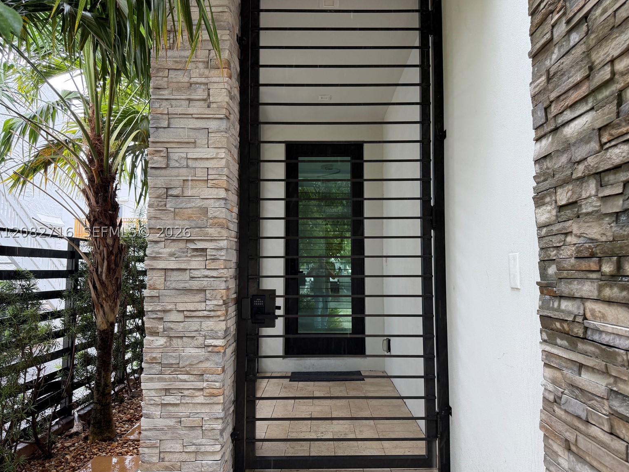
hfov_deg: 69.4
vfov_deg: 54.9
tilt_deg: +6.0
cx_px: 317
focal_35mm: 25
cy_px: 232
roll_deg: -0.1
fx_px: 454
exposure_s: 1/156
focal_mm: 6.76
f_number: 1.78
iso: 125
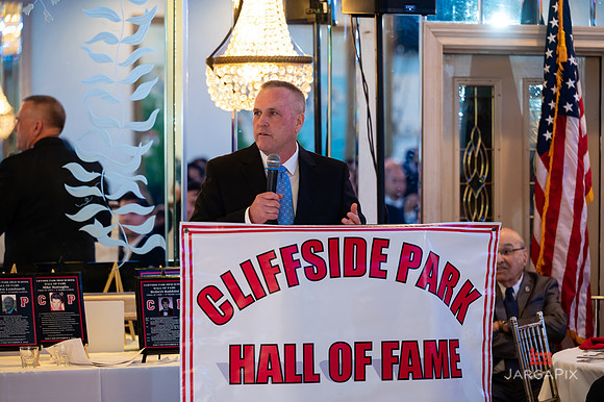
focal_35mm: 138
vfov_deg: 10.0
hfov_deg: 14.9
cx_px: 302
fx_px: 2306
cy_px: 201
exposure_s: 1/125
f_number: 3.2
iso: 1250
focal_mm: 135
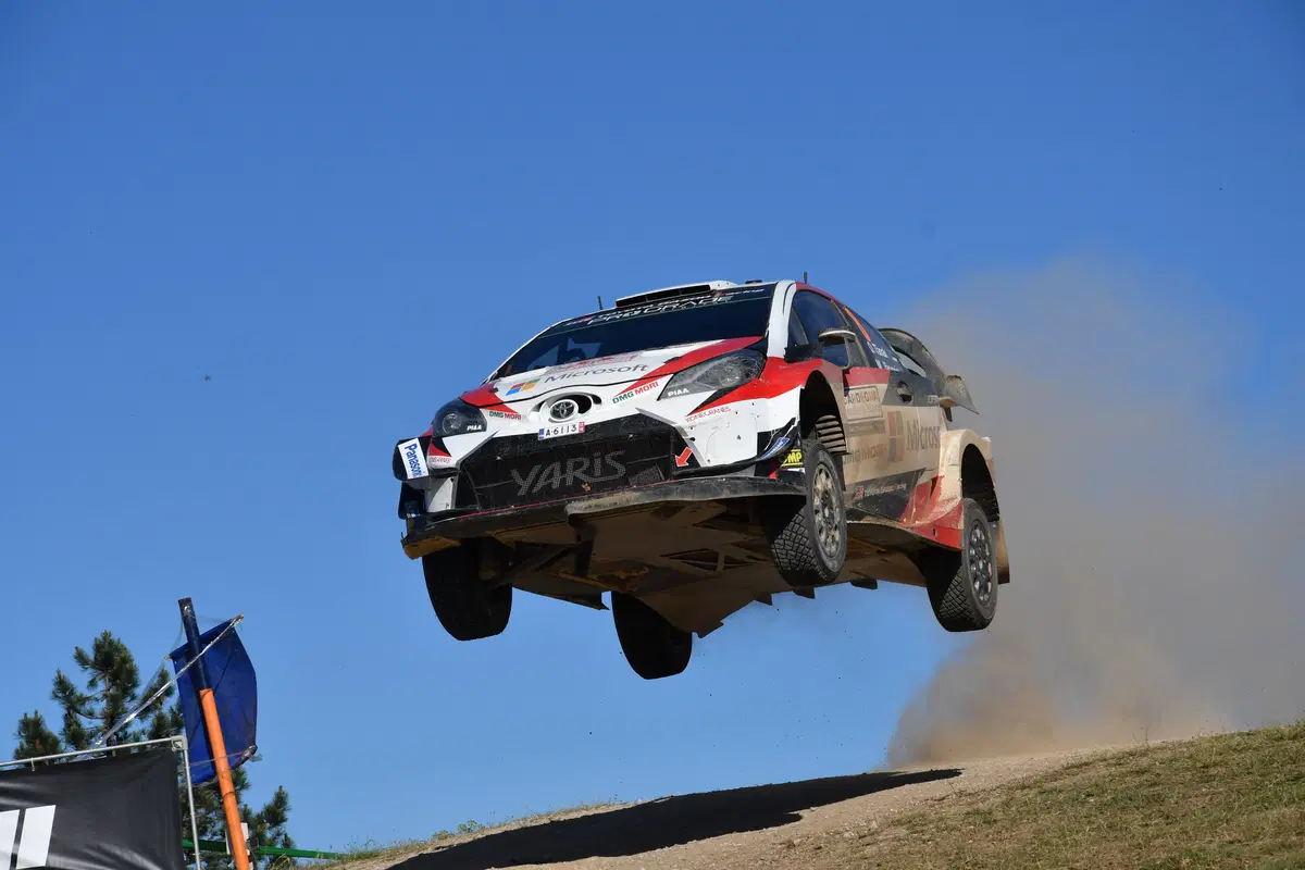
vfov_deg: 9.9
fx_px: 5002
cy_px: 435
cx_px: 652
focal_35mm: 138
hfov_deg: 14.9
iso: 320
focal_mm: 92
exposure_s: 1/2500
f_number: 9
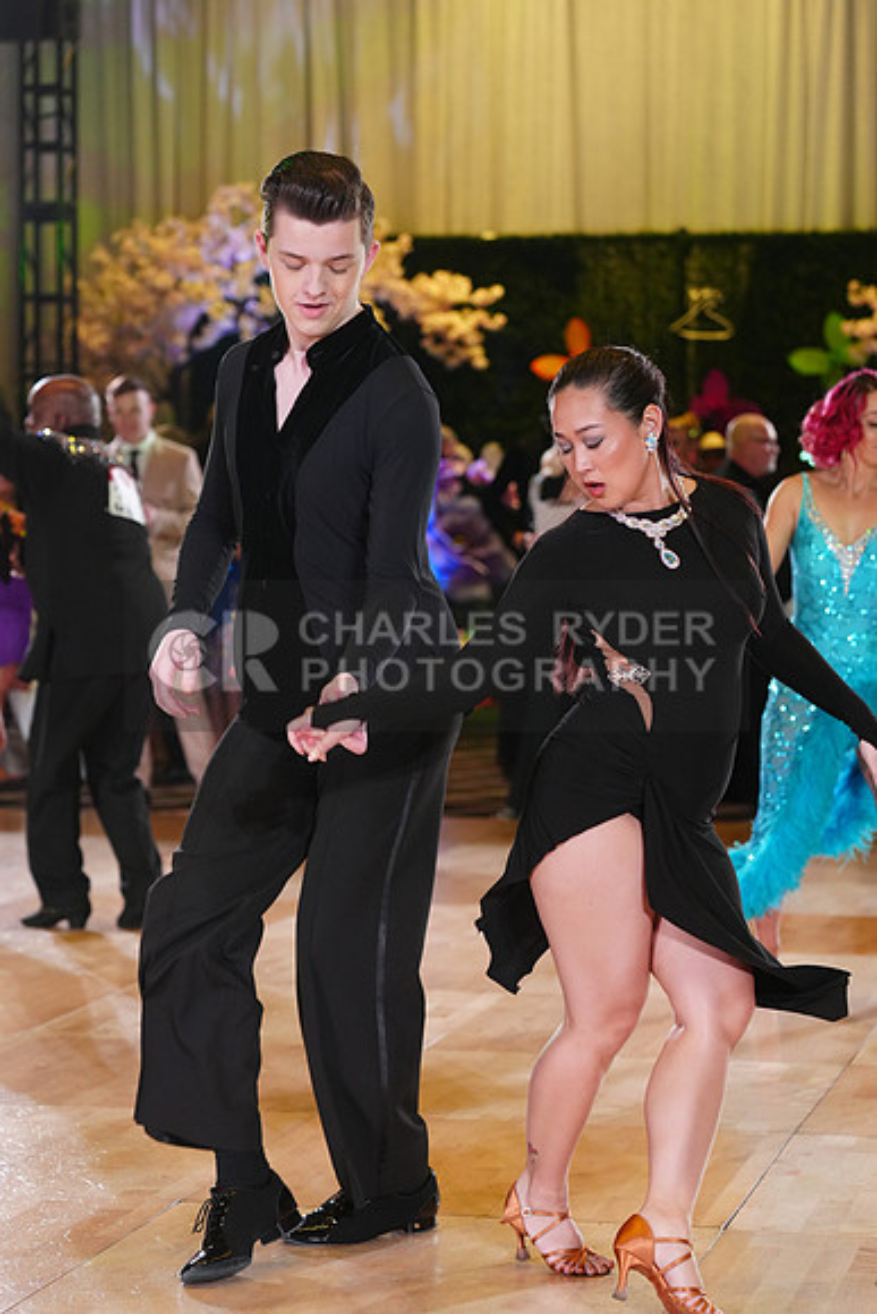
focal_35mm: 92
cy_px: 657
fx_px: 3360
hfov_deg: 14.9
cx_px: 438
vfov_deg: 22.1
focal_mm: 92
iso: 2000
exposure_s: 1/400
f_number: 4
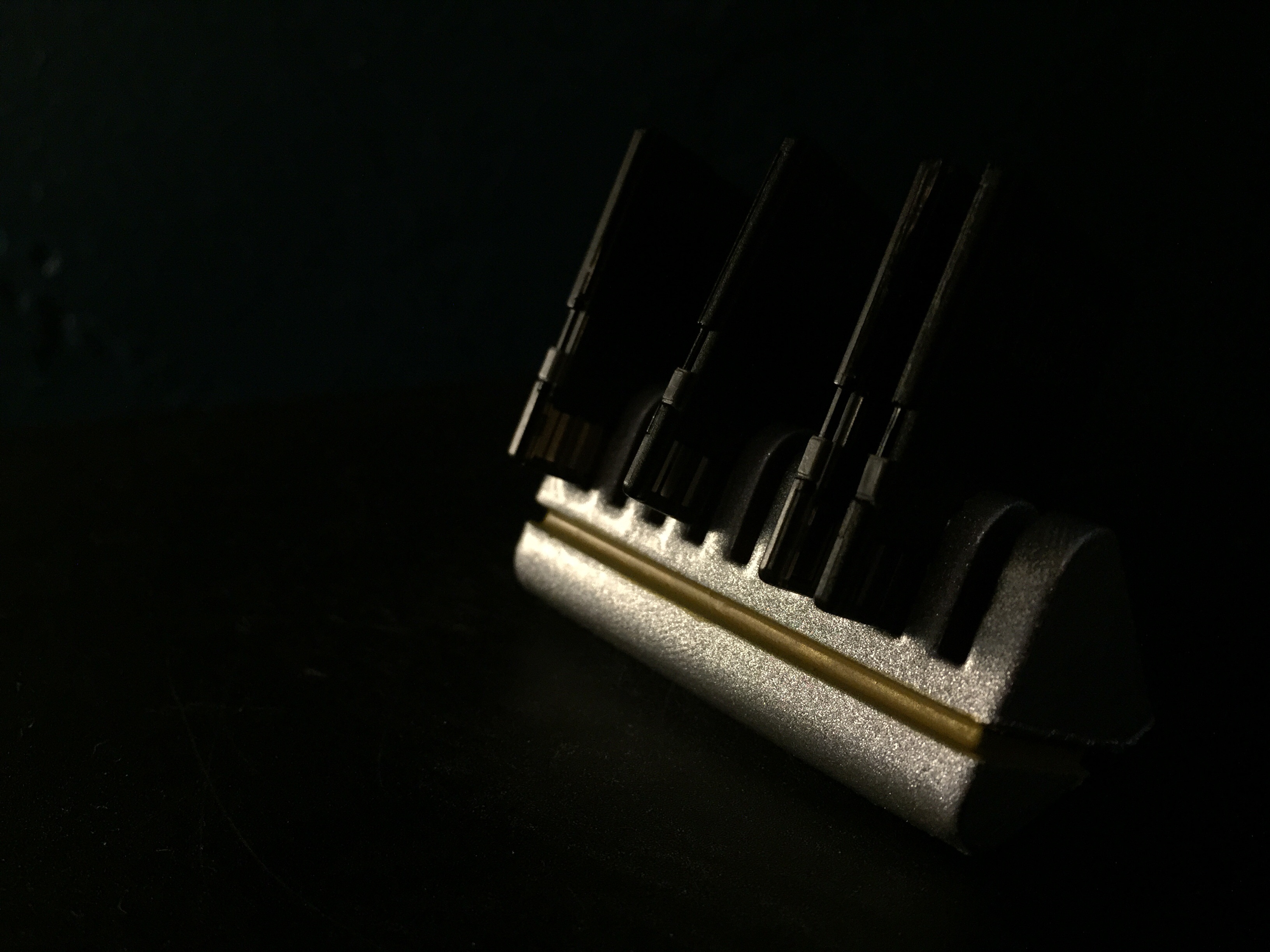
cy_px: 476
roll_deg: +0.6
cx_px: 635
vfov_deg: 48.2
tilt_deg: -21.3
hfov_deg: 61.7
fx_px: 1064
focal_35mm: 29
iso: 160
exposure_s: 1/30
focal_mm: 4.15
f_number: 2.2
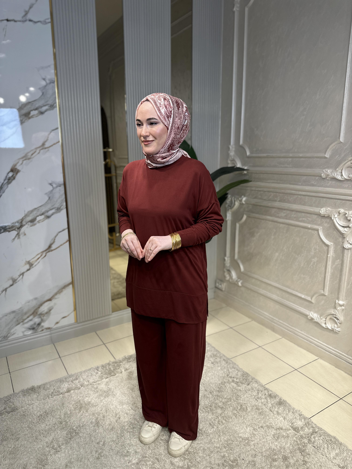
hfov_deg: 56.8
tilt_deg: -12.8
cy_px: 234
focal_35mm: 24
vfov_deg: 71.6
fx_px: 325
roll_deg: +0.1
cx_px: 176
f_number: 1.78
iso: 80
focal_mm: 6.86
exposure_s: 1/412
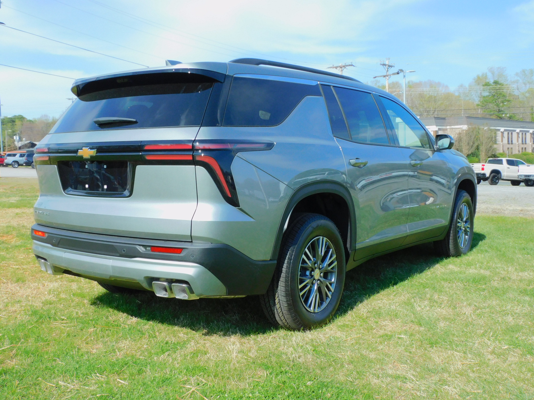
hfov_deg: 51.3
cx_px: 255
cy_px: 193
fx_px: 555
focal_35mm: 36
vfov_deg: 39.6
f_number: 3.6
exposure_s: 1/800
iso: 125
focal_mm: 5.9
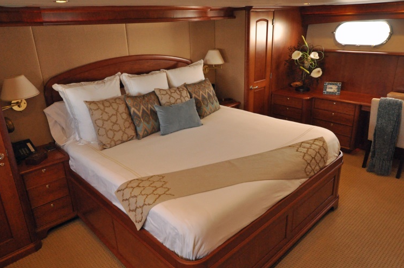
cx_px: 205
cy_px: 128
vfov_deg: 48.3
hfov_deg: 68.1
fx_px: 299
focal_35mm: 27
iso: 1400
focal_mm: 13
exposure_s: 1/125
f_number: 4.5
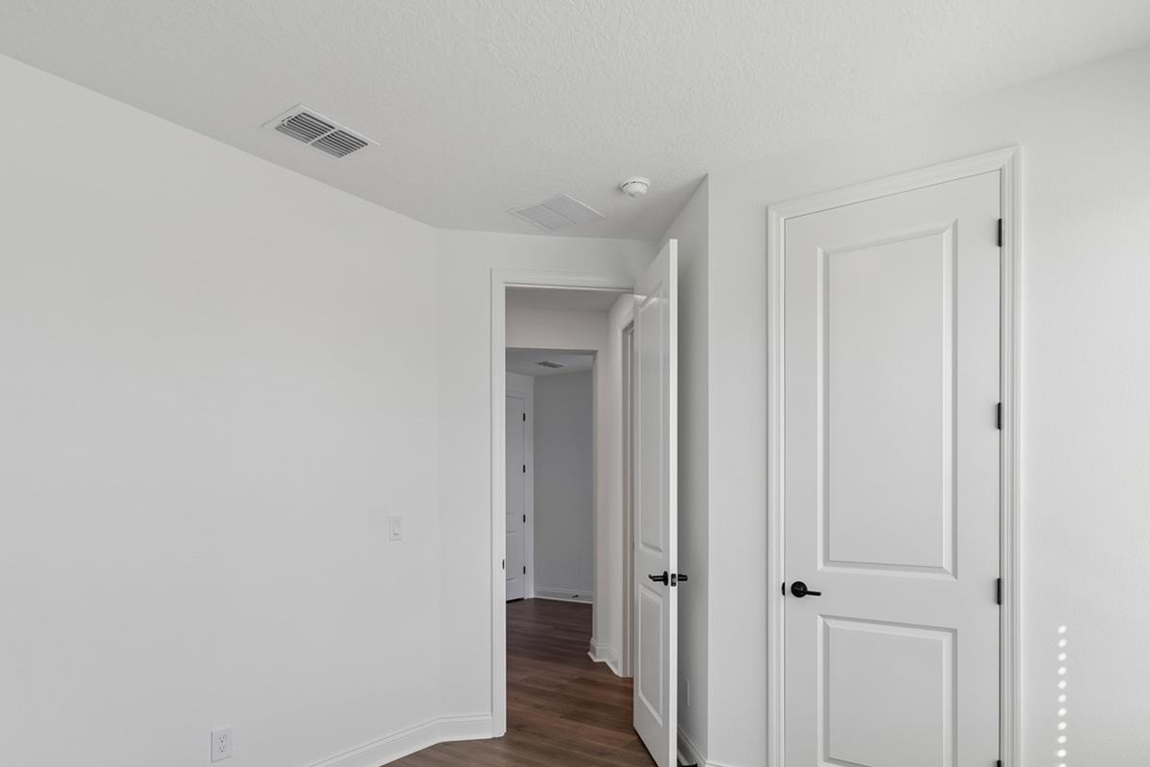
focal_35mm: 20
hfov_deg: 84.0
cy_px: 503
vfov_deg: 60.6
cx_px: 591
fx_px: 639
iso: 100
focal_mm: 10
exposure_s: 1/100
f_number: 7.1
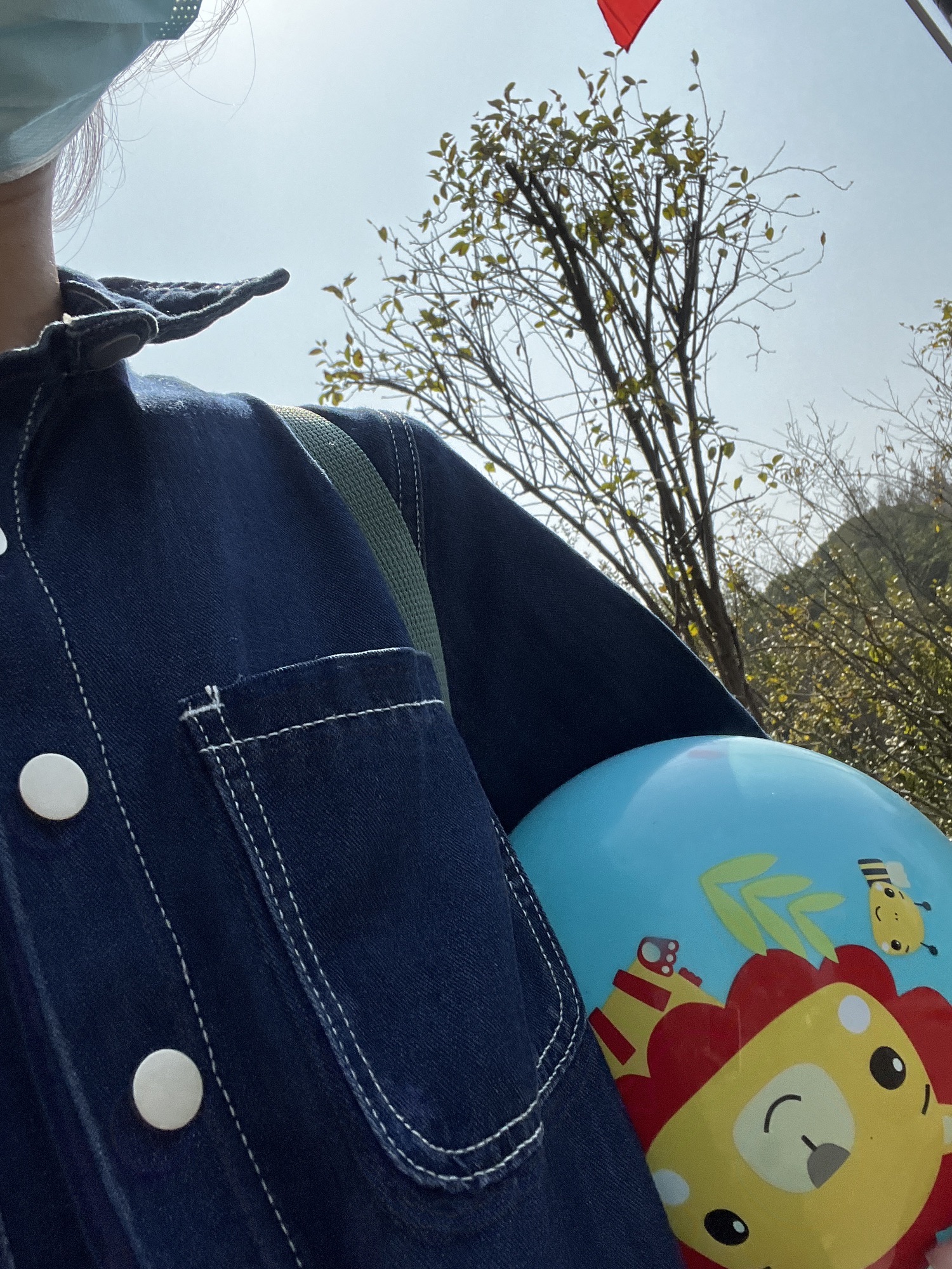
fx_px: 1100
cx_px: 476
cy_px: 634
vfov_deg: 60.0
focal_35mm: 30
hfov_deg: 46.8
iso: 32
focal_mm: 2.71
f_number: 2.2
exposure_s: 1/1739
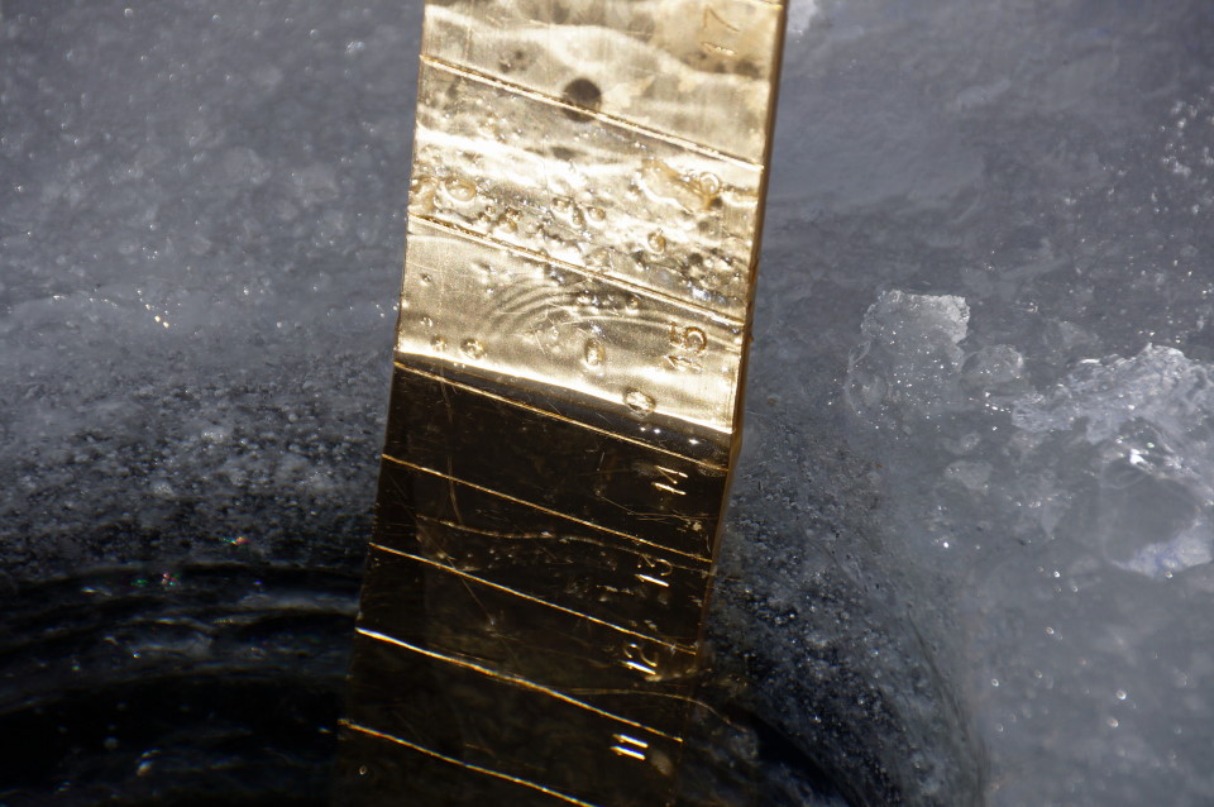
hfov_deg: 6.5
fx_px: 10611
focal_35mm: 315
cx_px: 607
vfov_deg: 4.4
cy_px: 404
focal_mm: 210
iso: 100
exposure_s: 1/500
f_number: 8
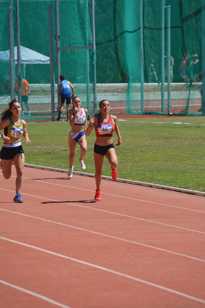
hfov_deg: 4.6
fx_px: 2563
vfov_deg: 6.9
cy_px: 154
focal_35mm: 300
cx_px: 102
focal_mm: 200
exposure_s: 1/1600
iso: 400
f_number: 6.3
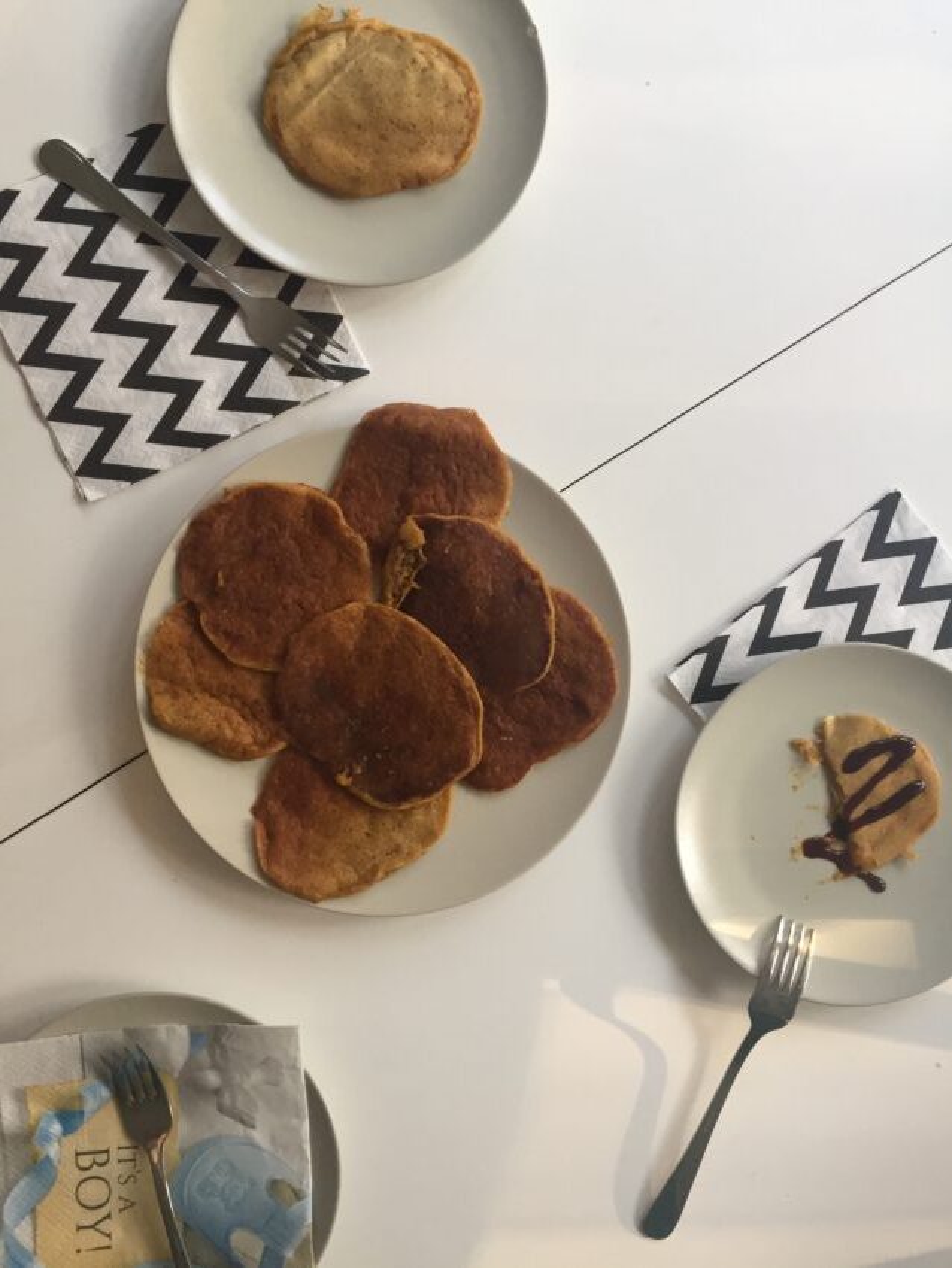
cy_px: 634
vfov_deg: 61.6
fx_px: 1063
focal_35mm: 29
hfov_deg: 48.2
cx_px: 476
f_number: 2.2
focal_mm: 4.15
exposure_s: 1/33
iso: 50
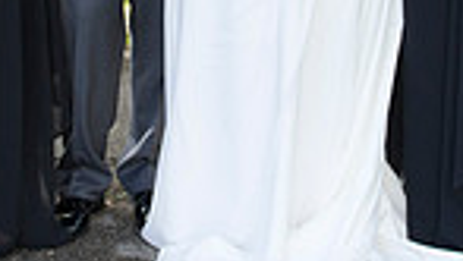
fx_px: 1573
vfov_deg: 9.3
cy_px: -104
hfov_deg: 16.7
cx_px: 208
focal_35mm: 128
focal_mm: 31
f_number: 5.6
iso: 320
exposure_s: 1/160
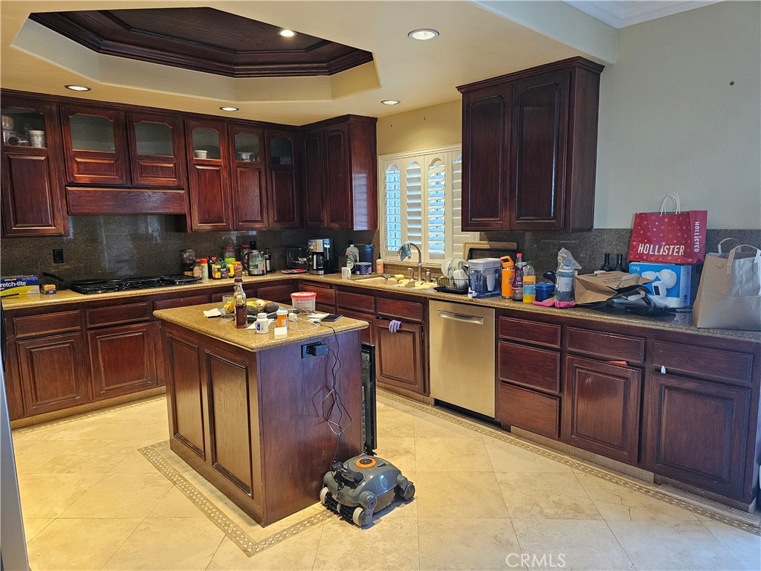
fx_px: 506
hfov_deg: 73.9
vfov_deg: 58.9
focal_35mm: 23
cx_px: 380
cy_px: 286
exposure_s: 1/120
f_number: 1.7
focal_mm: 6.3
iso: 500
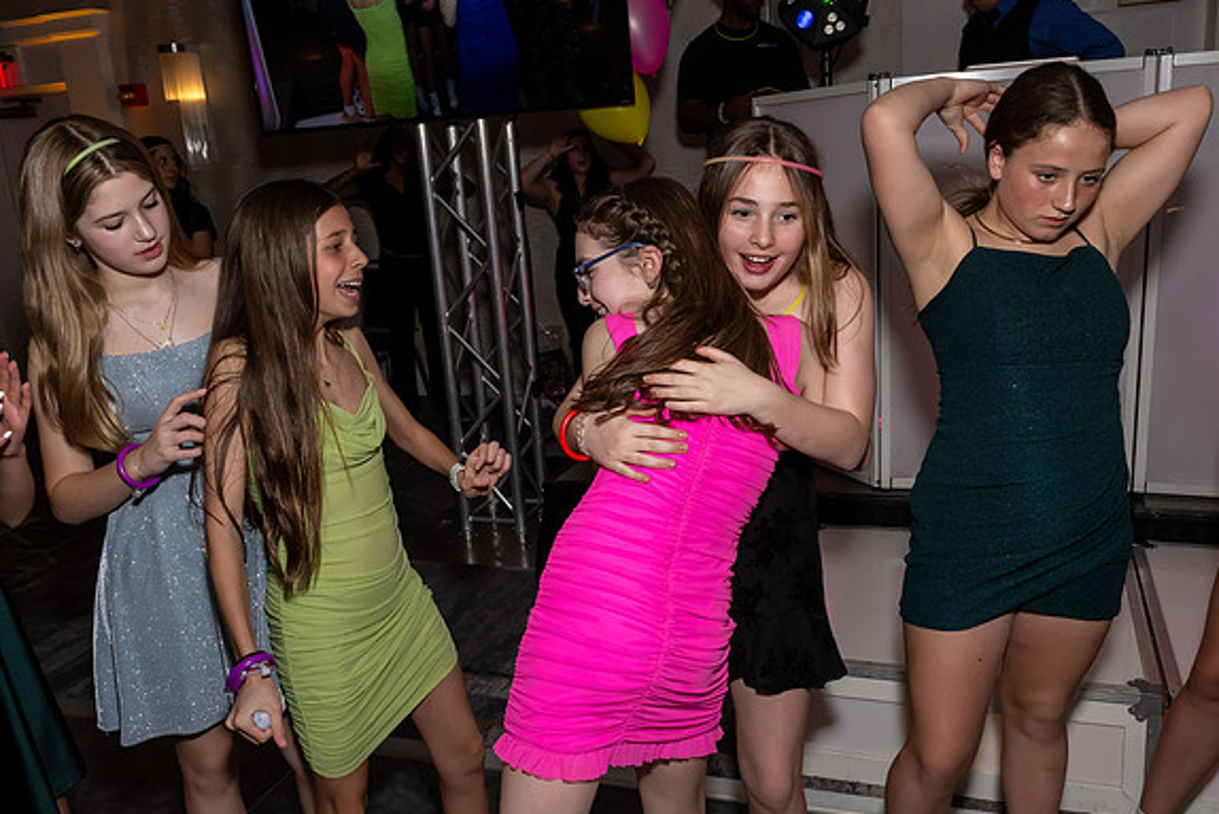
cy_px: 420
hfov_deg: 61.9
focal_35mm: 30
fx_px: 1016
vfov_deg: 43.6
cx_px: 637
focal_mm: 17
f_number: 7.1
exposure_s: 1/250
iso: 800
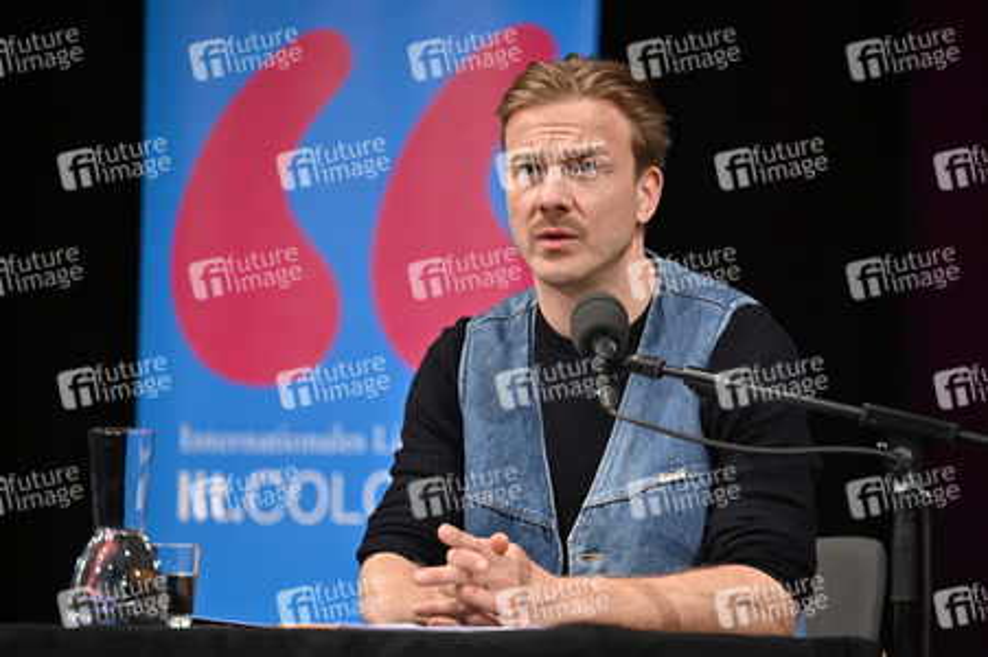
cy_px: 328
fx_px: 3976
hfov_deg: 14.2
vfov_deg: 9.4
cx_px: 494
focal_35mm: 145
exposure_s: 1/320
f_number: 2.8
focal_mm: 145
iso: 1250
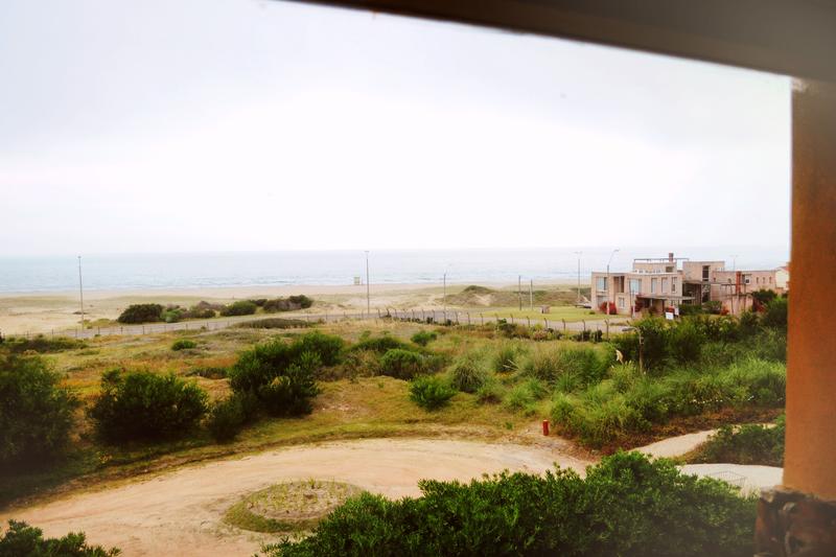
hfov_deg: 67.4
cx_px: 418
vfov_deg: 47.9
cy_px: 278
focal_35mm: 27
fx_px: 627
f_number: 3.5
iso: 800
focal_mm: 18
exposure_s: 1/800
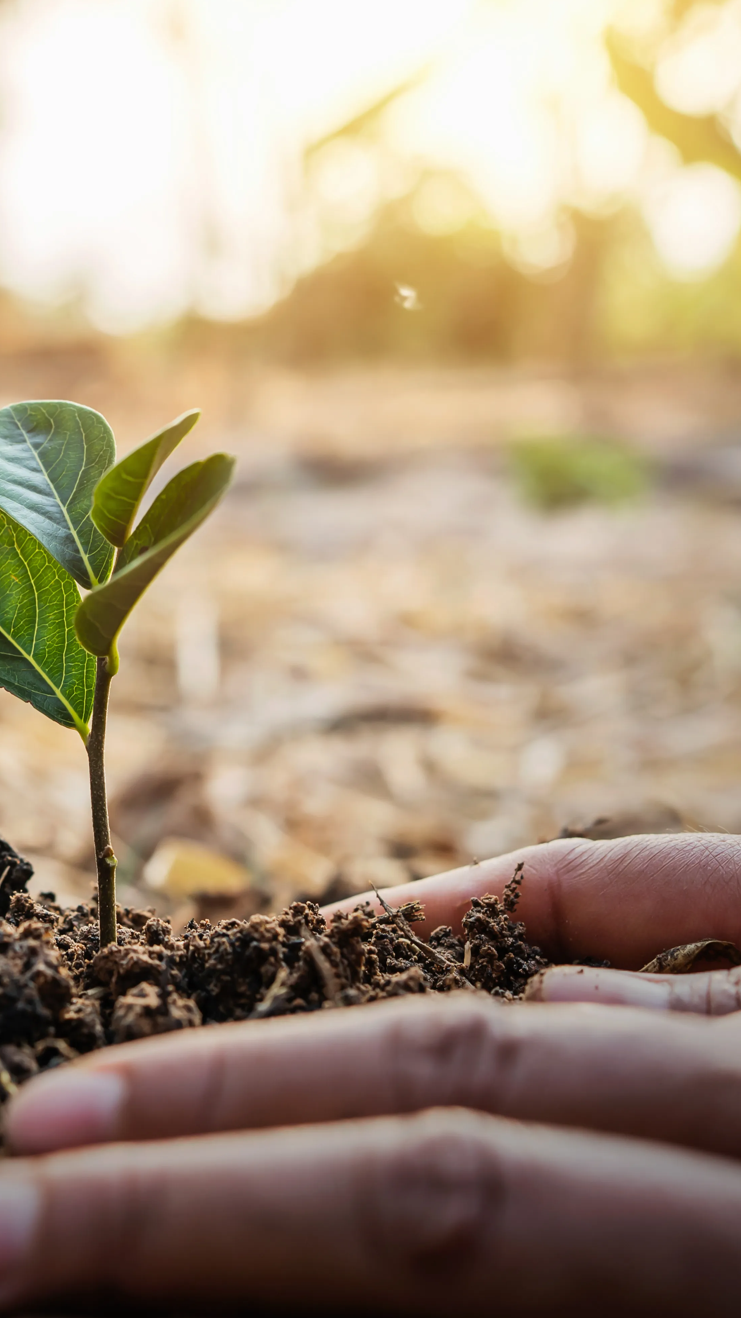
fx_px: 1956
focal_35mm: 56
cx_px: -151
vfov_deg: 37.2
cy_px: 667
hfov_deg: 20.1
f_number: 4.5
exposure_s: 1/250
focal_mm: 35
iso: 100
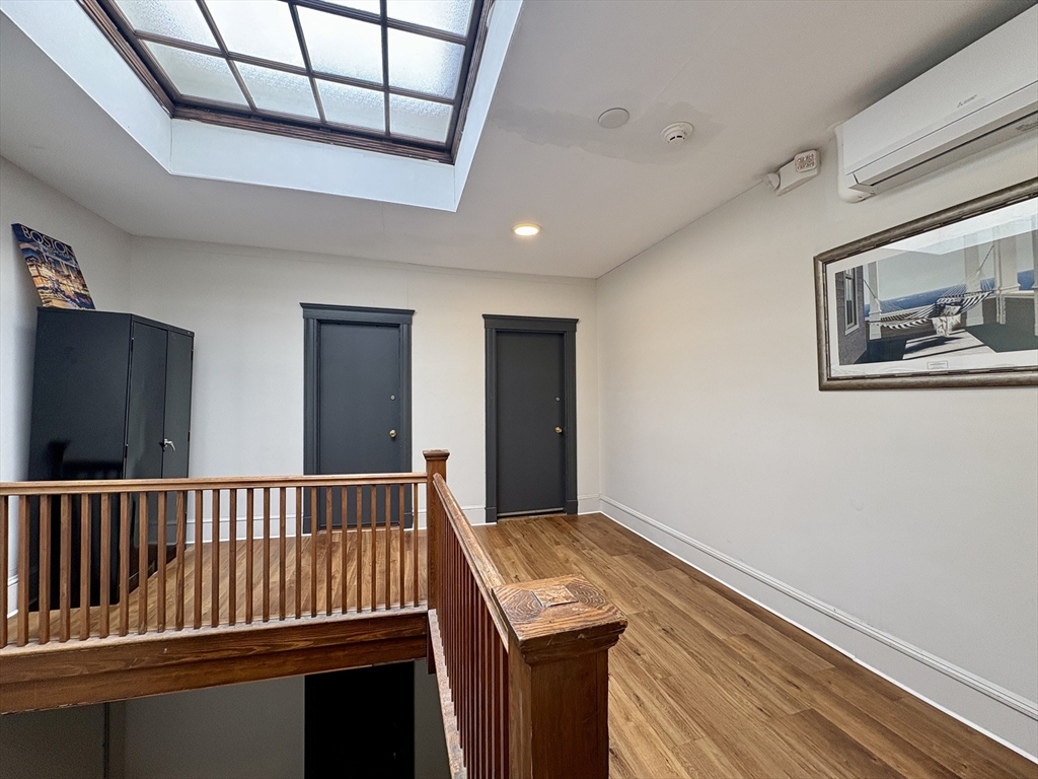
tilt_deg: +0.6
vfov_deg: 85.7
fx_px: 420
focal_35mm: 14
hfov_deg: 102.1
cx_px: 519
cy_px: 390
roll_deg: +0.7
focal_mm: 2.22
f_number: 2.2
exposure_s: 1/99
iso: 80
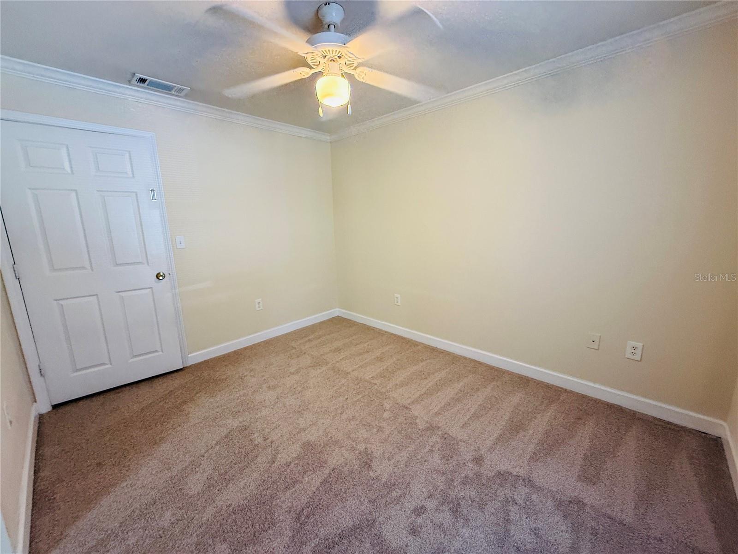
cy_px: 277
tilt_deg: -9.8
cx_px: 369
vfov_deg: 85.7
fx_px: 298
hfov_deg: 102.1
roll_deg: +0.7
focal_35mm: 14
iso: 400
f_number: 2.2
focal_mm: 2.22
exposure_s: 1/60
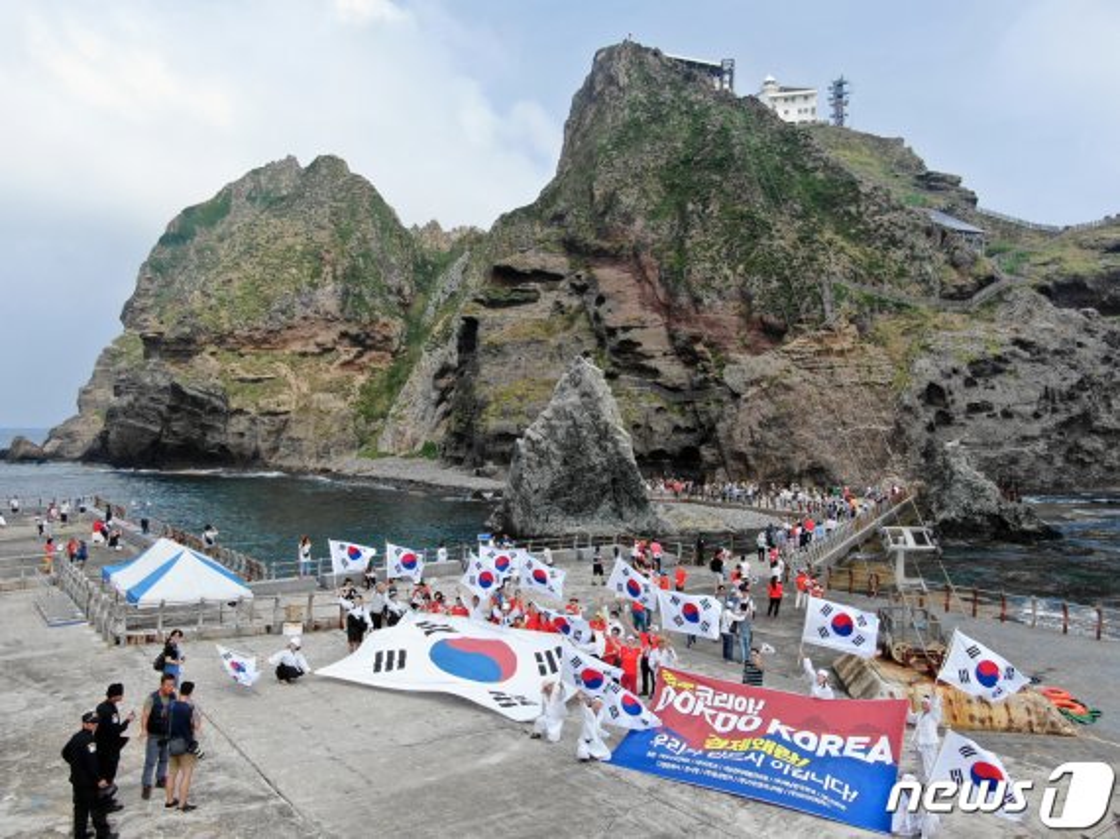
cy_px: 420
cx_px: 560
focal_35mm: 24
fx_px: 776
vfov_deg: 56.8
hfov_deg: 71.6
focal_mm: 4.39
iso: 100
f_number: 2.8
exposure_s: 1/1000
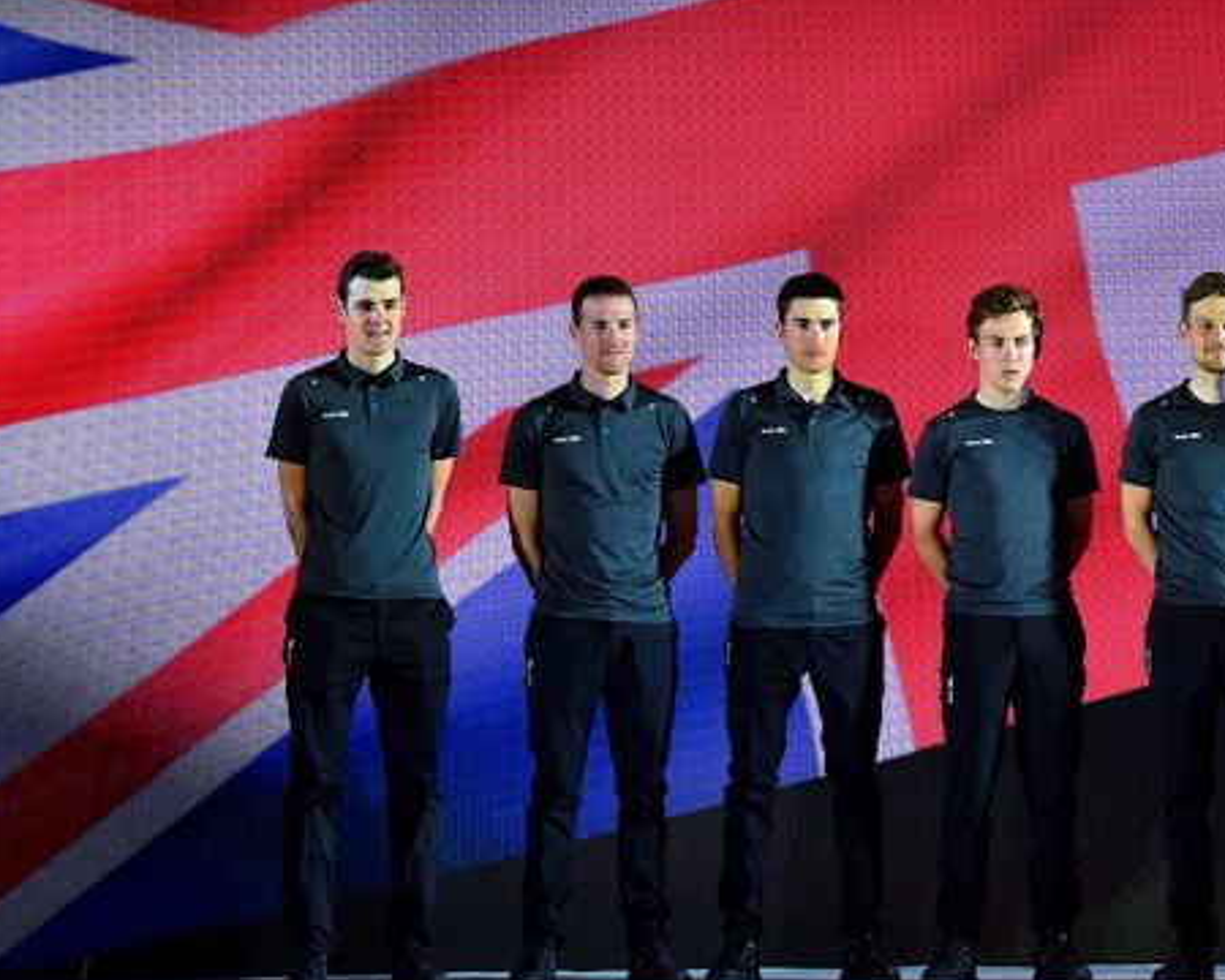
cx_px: 991
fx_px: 9825
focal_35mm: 271
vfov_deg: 5.7
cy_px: 110
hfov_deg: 7.1
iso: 3200
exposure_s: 1/800
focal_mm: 130
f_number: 7.1
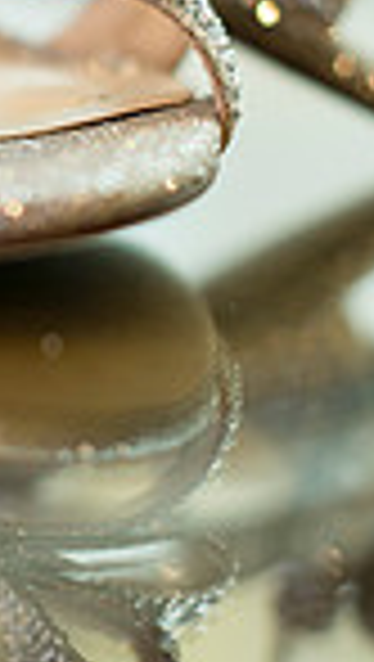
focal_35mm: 160
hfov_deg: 7.6
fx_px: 2813
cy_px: 18
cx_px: -54
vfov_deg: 13.3
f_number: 2.2
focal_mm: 50
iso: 800
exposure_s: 1/100
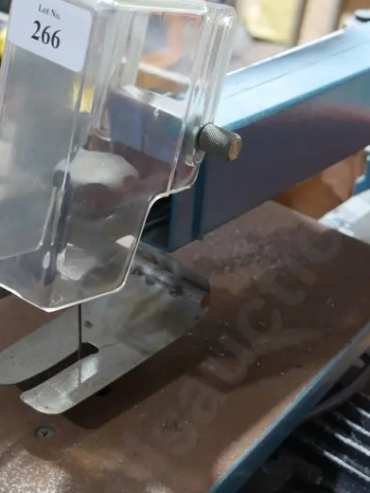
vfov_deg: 30.3
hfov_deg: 23.3
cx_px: 234
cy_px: 353
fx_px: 896
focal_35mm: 63
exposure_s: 1/60
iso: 1250
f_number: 3.6
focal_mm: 16
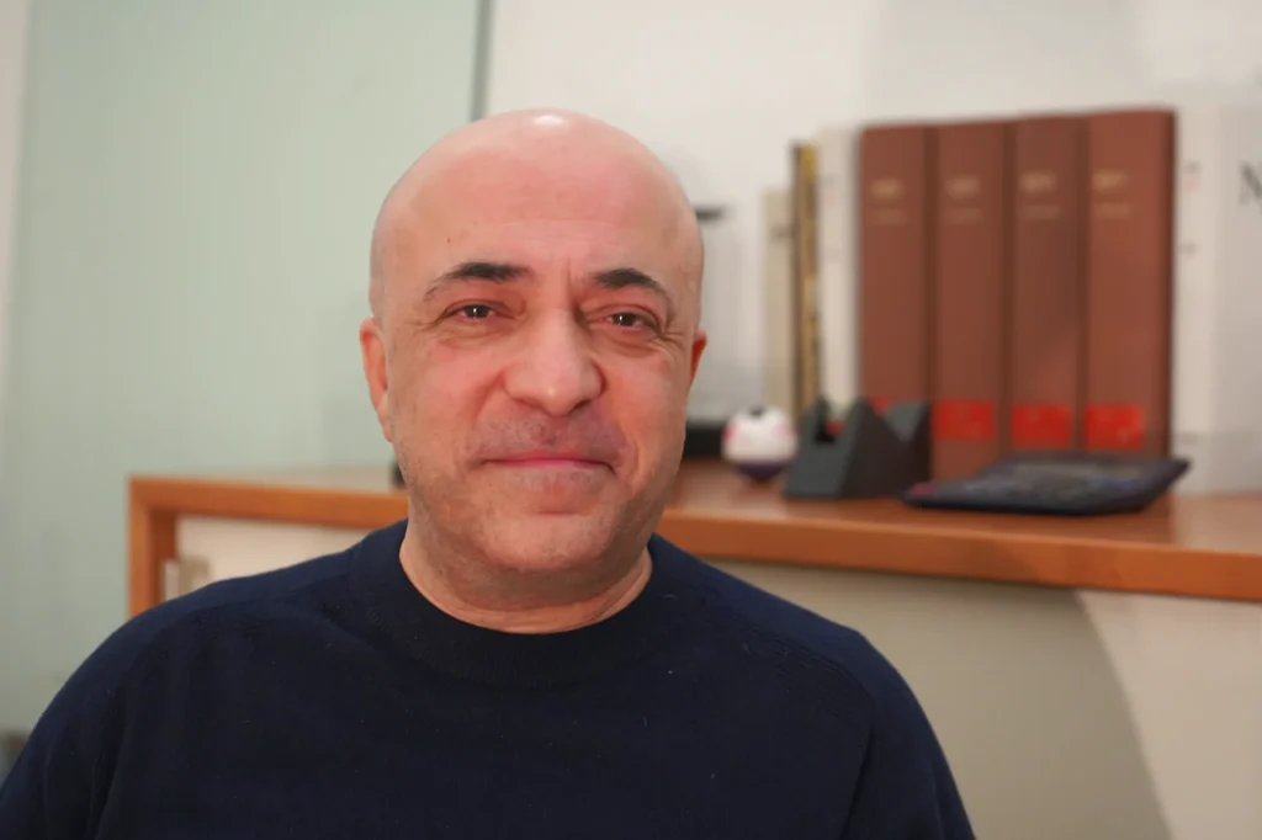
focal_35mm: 84
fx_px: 2944
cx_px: 631
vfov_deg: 16.3
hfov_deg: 24.2
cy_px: 420
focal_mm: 84
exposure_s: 1/100
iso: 4000
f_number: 4
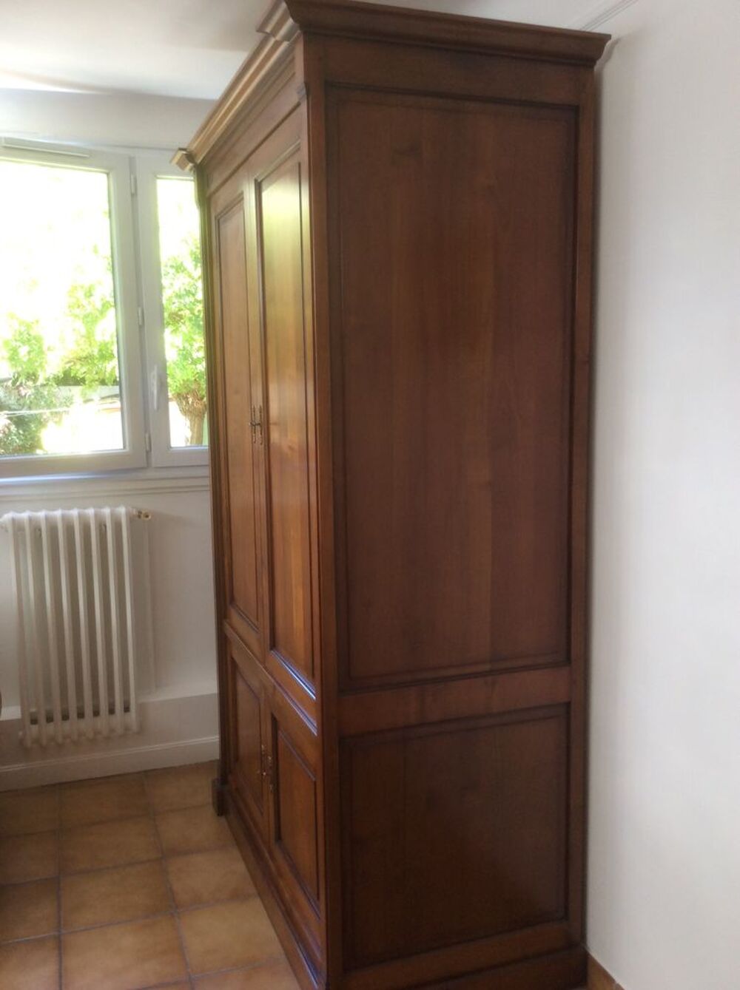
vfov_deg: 56.9
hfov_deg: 44.1
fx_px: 915
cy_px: 495
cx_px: 370
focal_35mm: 32
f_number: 2.4
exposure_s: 1/33
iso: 40
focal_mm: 3.3
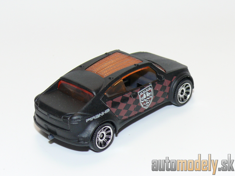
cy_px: 88
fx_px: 699
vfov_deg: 14.4
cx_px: 118
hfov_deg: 19.1
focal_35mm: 103
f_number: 4
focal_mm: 13.3
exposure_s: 1/30
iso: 100
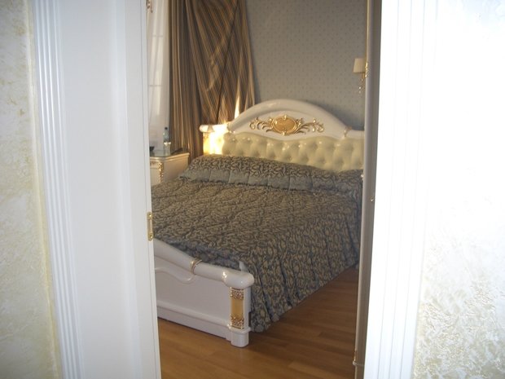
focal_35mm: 35
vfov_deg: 40.7
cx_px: 252
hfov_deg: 52.6
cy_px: 190
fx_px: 511
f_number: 2.6
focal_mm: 5.8
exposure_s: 1/60
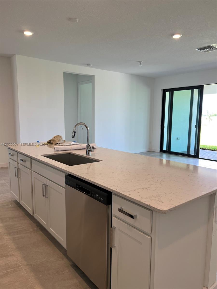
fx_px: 217
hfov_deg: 53.1
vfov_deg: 67.3
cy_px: 144
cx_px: 108
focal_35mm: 26
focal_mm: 5.7
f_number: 1.5
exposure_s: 1/120
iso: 40
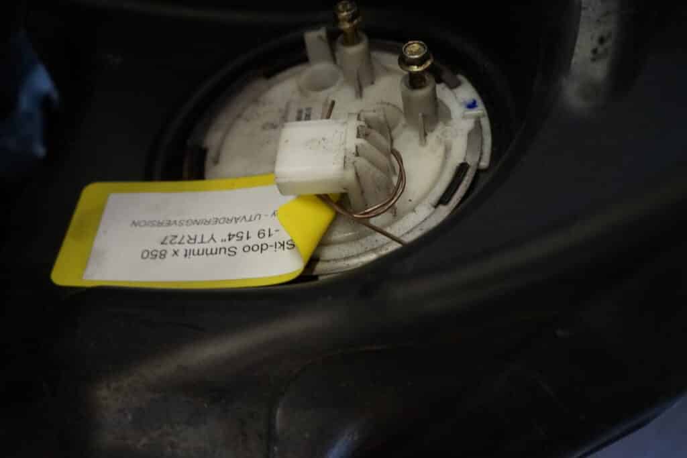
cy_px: 229
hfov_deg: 67.4
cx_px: 344
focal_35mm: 27
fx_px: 515
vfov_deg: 47.9
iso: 1600
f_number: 5
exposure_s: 1/60
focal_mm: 18
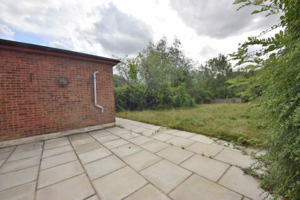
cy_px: 100
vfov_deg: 63.2
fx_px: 162
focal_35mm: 20
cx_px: 150
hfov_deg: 85.4
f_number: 11
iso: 100
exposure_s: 1/200
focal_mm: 13
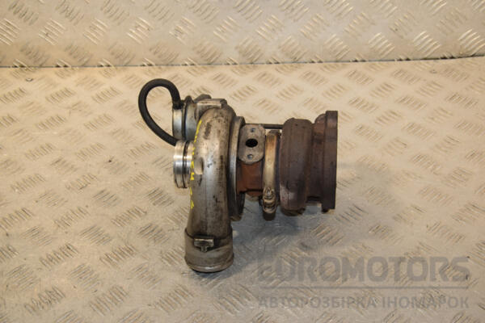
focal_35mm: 57
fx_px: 768
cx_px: 242
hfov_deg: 35.1
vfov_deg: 23.8
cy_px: 162
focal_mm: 38
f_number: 6.3
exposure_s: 1/200
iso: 800
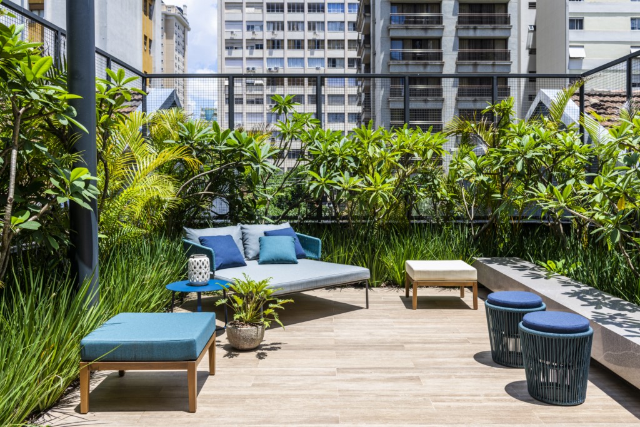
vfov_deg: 42.3
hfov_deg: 60.3
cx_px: 320
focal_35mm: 31
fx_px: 551
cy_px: 214
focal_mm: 31
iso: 100
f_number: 5.6
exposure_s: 1/200
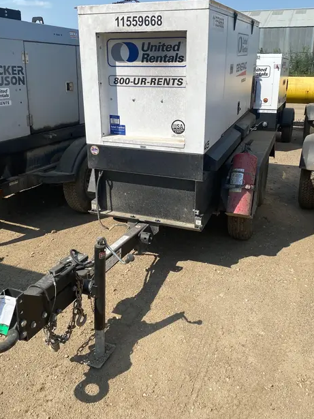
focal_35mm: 31
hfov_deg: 45.4
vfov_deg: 58.0
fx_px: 375
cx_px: 159
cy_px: 172
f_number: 1.8
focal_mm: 4.25
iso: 32
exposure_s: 1/3846
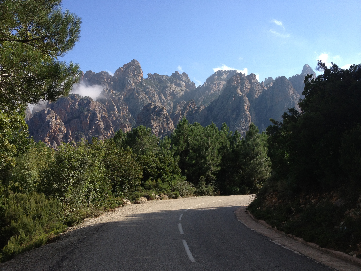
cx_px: 180
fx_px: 365
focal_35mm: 35
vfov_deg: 40.7
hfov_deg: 52.6
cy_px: 136
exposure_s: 1/1062
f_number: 2.4
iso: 64
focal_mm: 4.28
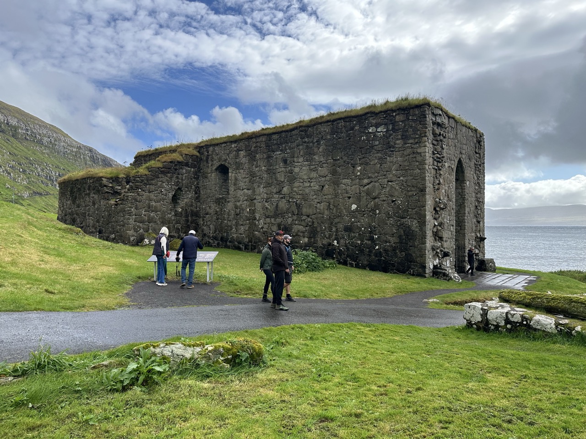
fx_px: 406
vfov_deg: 56.8
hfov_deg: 71.6
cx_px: 293
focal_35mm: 24
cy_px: 220
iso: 80
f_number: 1.78
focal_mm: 6.86
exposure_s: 1/2469
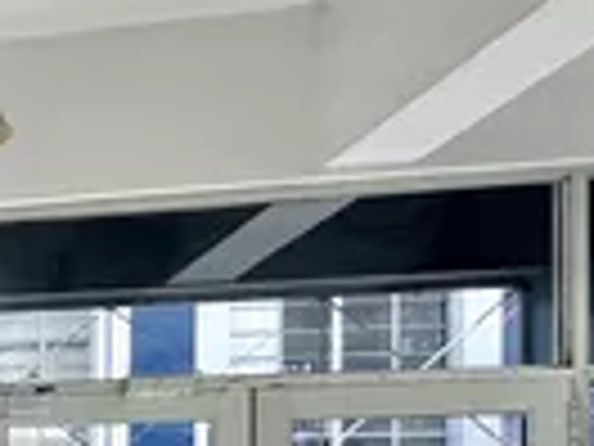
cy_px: 581
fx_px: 1459
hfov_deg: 13.6
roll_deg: -2.2
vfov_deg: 16.4
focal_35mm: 85
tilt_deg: +0.6
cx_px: -940
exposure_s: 1/243
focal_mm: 2.22
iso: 40
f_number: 2.2
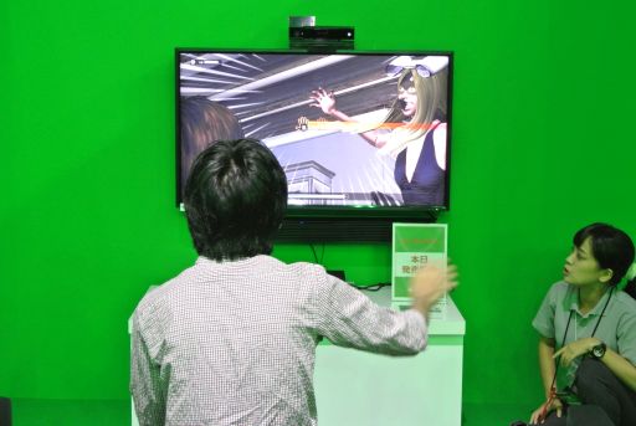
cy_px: 213
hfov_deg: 32.8
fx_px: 1079
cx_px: 318
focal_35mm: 61
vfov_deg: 22.3
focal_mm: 22.7
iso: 800
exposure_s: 1/25
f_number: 5
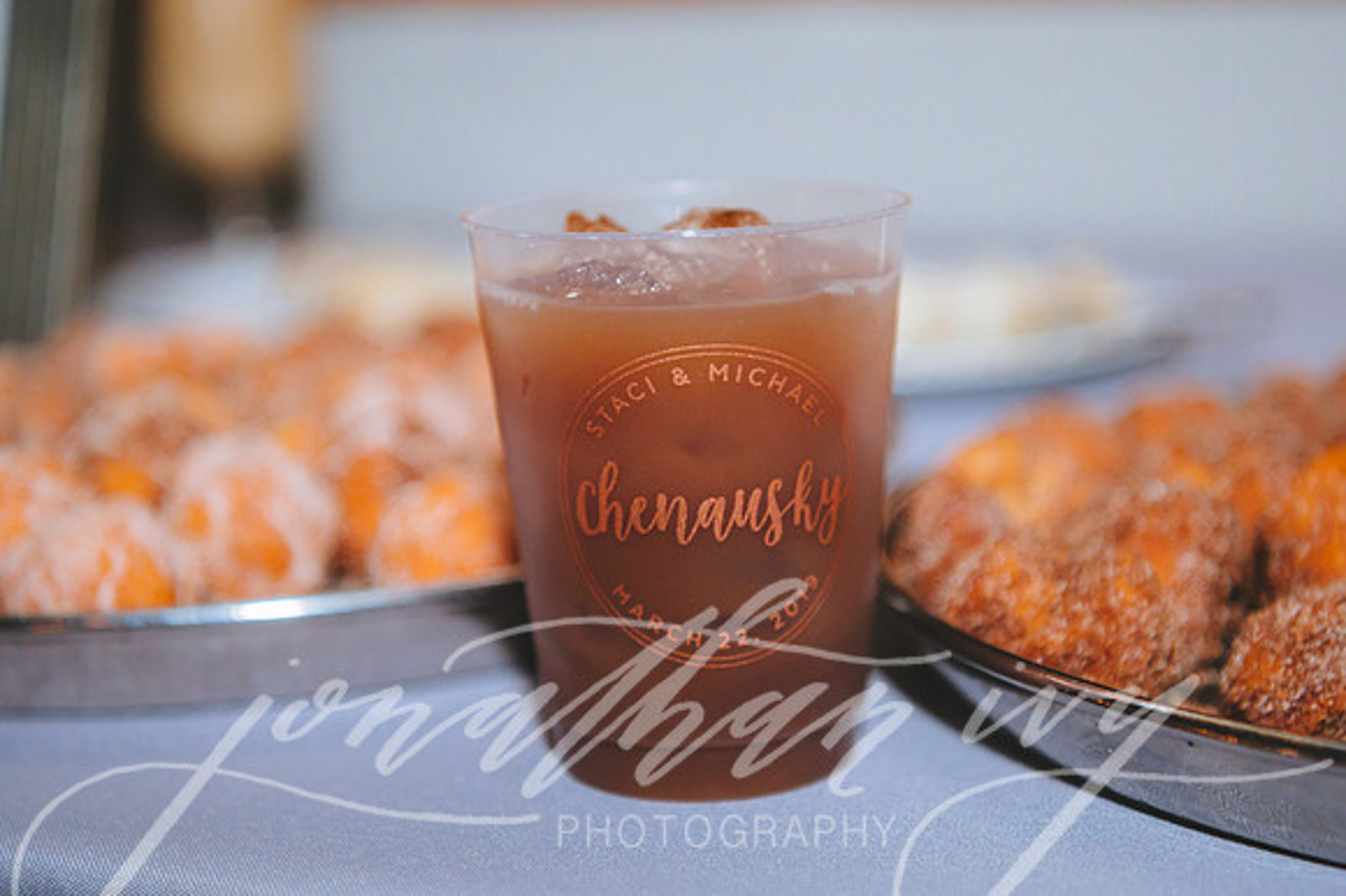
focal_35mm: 65
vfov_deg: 21.0
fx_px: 2416
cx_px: 697
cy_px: 466
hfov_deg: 31.1
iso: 4000
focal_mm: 55
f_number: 2.8
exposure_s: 1/60
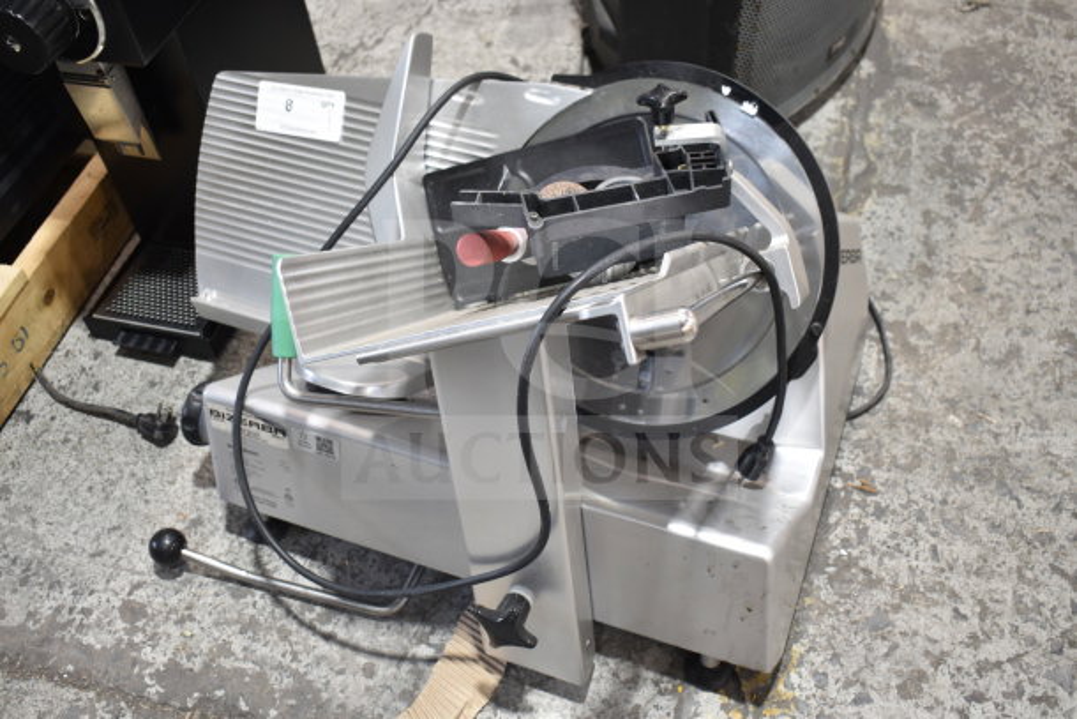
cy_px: 360
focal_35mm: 38
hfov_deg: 51.3
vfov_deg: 35.5
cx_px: 538
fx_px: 1122
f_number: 4
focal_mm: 25
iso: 450
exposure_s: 1/40
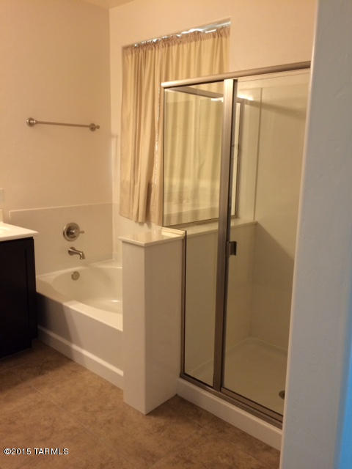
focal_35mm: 29
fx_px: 393
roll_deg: -0.2
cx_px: 176
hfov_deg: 48.2
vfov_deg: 61.7
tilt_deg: -11.8
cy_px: 234
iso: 125
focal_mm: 4.15
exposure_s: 1/30
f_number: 2.2
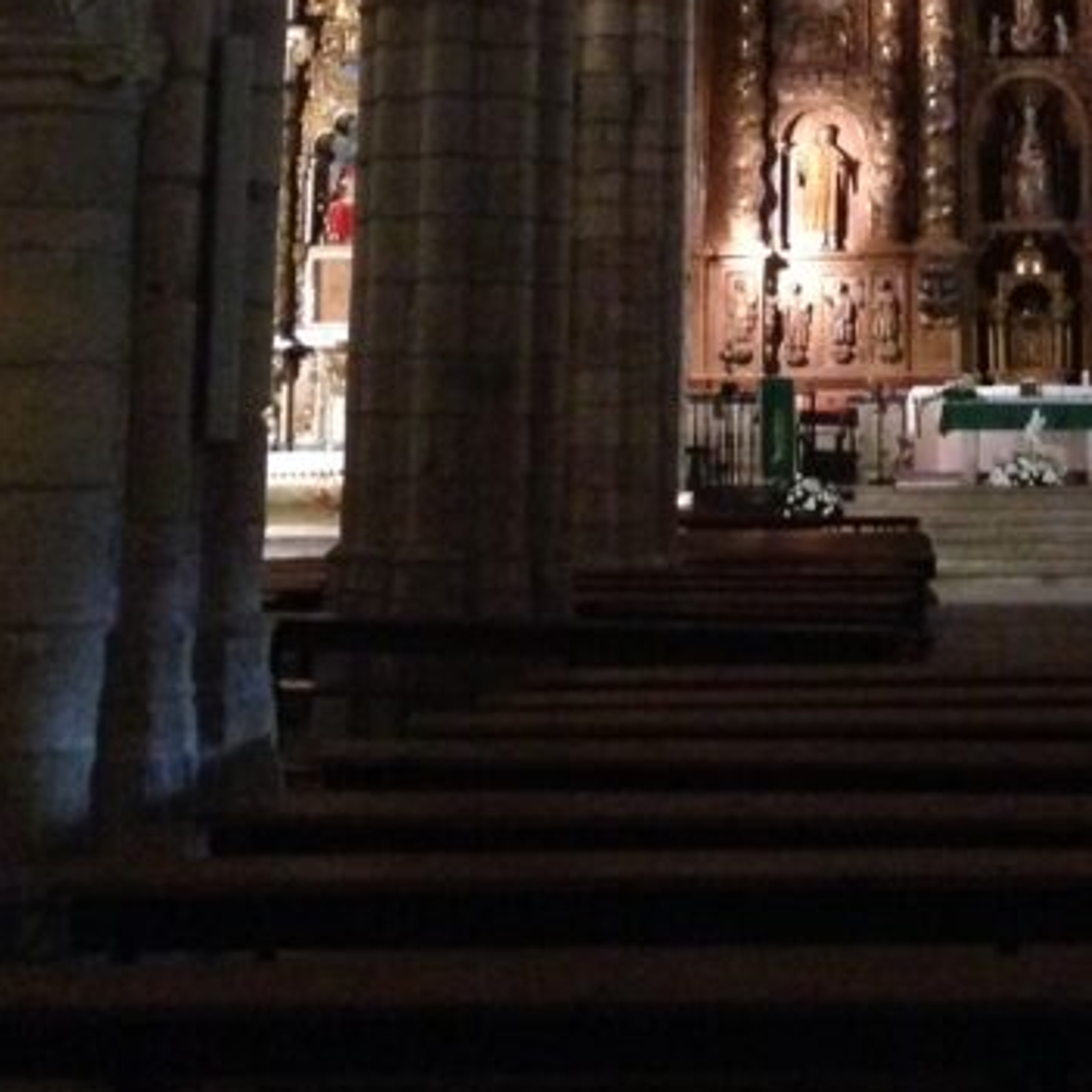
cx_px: 1017
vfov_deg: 19.7
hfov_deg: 19.9
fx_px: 3034
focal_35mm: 85
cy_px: -34
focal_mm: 4.12
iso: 800
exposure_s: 1/15
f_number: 2.4
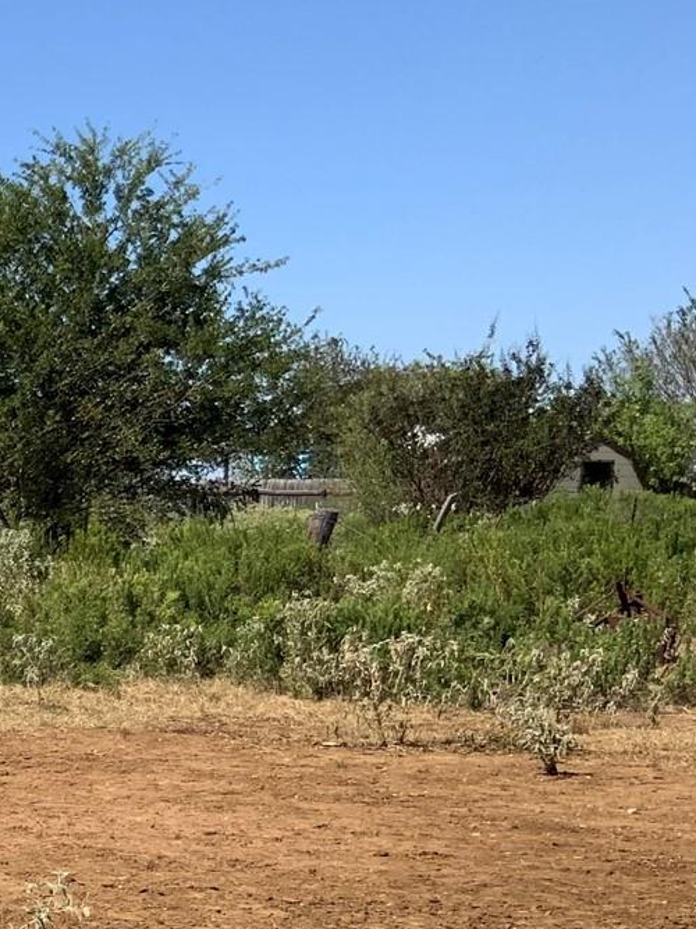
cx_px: -600
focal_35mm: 89
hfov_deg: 14.4
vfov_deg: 21.7
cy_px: 738
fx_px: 2387
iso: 16
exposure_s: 1/1786
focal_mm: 3
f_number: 1.8
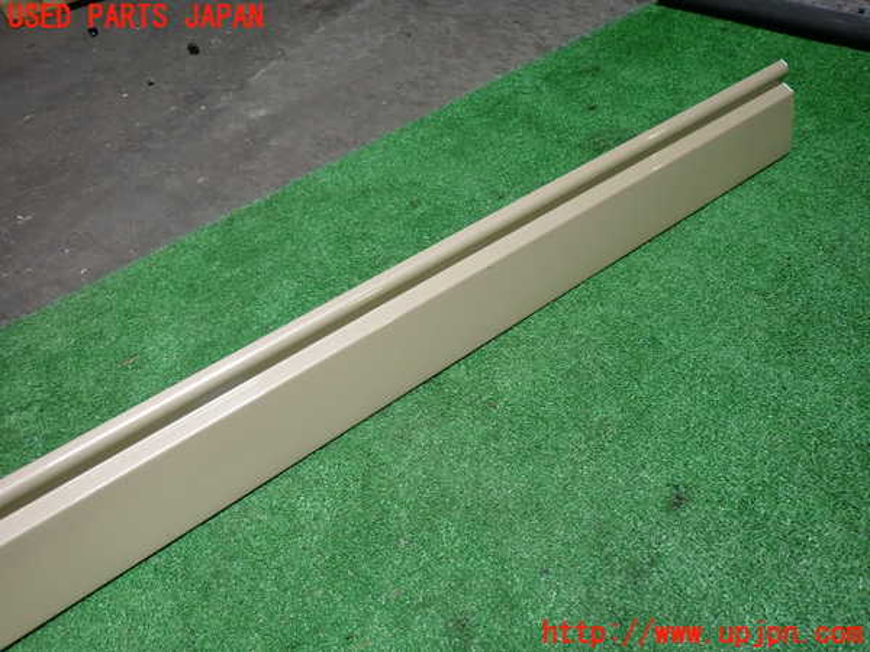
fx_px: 628
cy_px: 326
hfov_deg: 69.4
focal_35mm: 25
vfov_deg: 54.9
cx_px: 435
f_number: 2
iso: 100
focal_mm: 4.5
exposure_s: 1/80
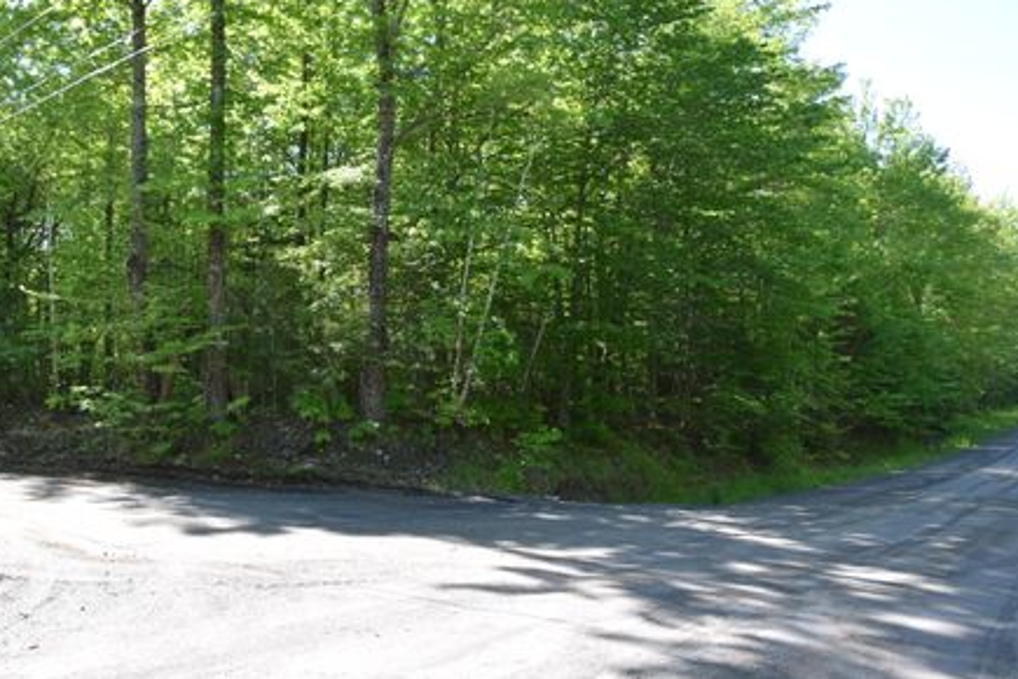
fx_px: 877
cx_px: 459
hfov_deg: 60.2
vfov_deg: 42.2
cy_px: 294
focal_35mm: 31
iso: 400
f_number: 7.1
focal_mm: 18
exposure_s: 1/200
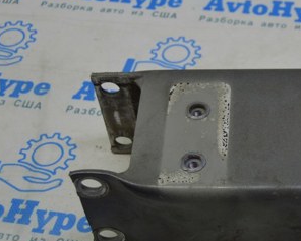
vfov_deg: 18.1
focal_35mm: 85
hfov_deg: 21.7
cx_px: 299
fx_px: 757
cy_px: 139
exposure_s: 1/80
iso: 400
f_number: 4.5
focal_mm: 28
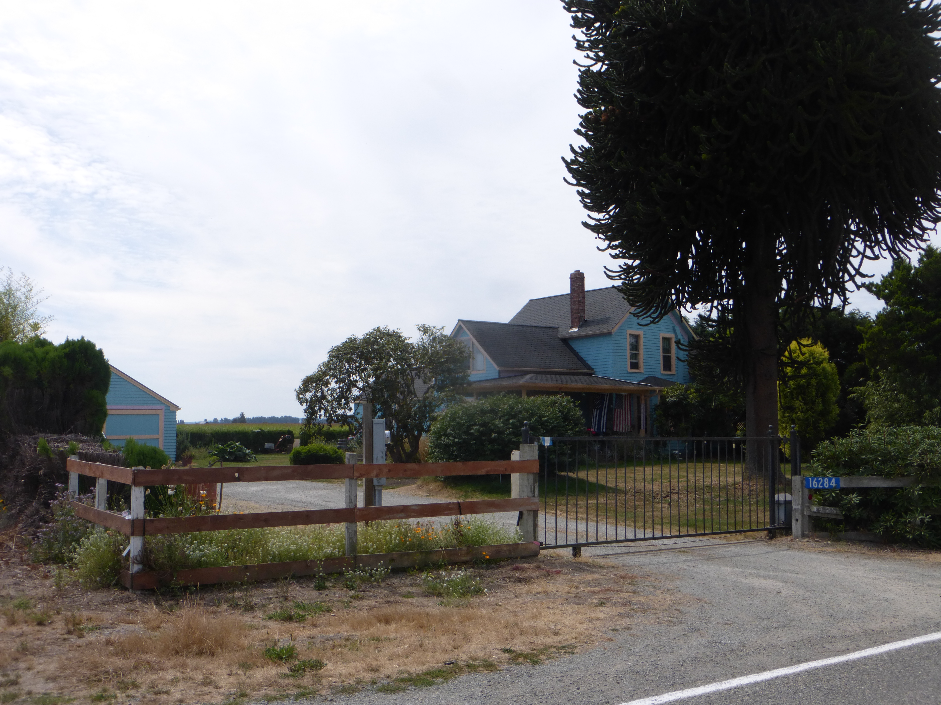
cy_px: 352
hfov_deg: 54.0
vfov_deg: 41.8
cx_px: 470
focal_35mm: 34
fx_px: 924
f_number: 3.7
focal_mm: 6.1
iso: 100
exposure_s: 1/1000
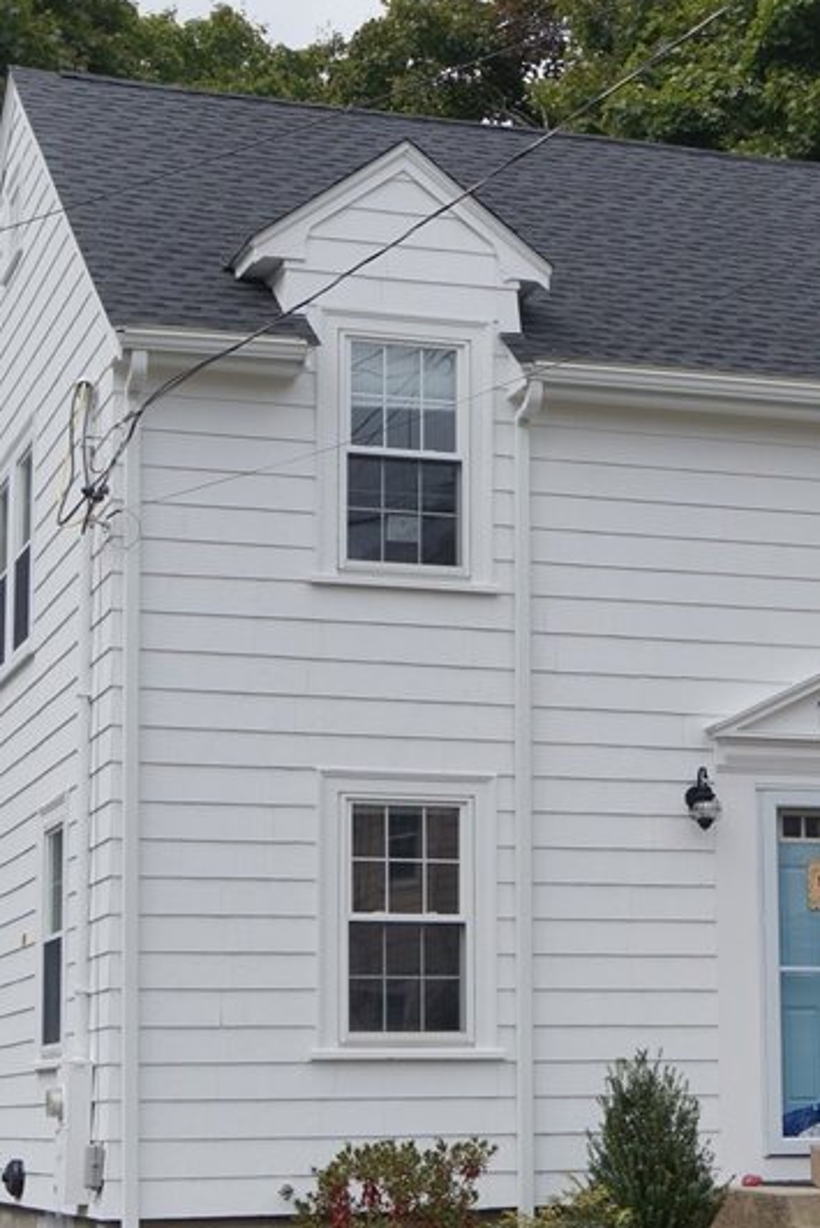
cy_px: 734
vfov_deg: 26.9
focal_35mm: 75
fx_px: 2561
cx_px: 663
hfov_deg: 18.0
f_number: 8
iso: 100
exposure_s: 1/320
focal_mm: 26
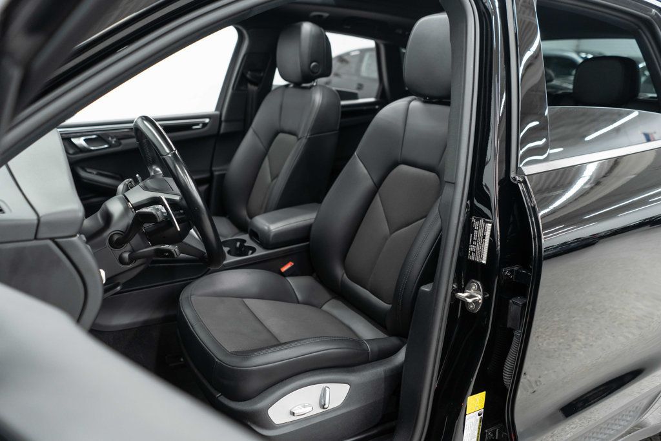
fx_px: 514
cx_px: 330
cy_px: 220
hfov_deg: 65.5
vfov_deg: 46.4
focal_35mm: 28
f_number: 3.2
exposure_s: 1/50
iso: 1000
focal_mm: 28
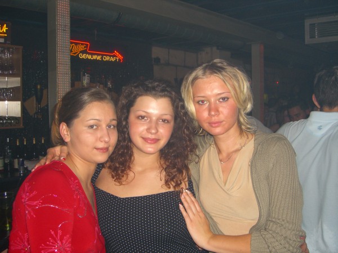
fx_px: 371
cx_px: 169
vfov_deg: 37.7
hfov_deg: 49.0
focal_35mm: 38
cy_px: 126
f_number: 2.8
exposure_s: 1/60
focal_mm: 7.9
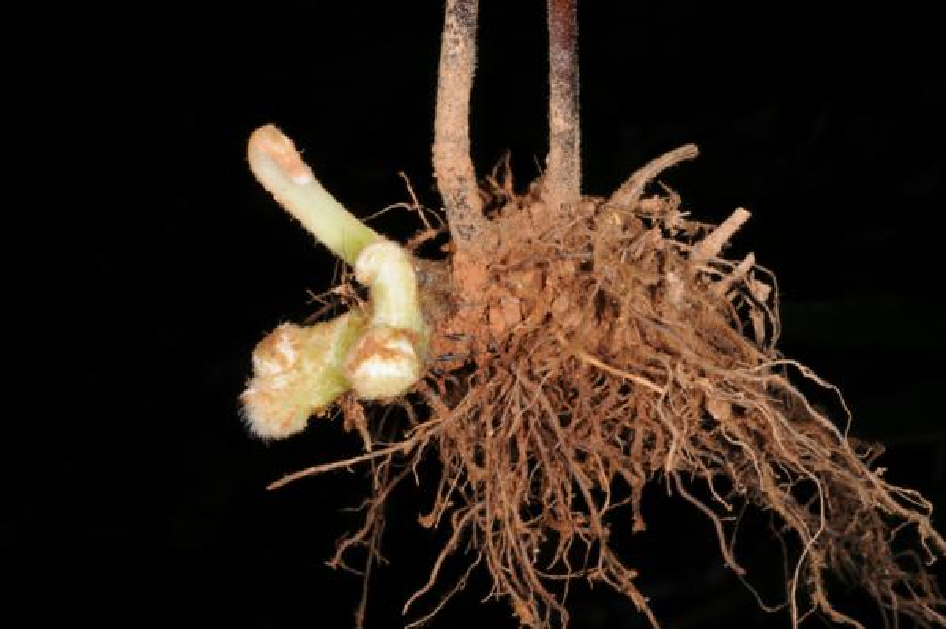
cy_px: 314
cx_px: 473
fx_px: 2363
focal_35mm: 90
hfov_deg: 22.6
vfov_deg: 15.2
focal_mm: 60
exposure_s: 1/60
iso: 200
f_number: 36
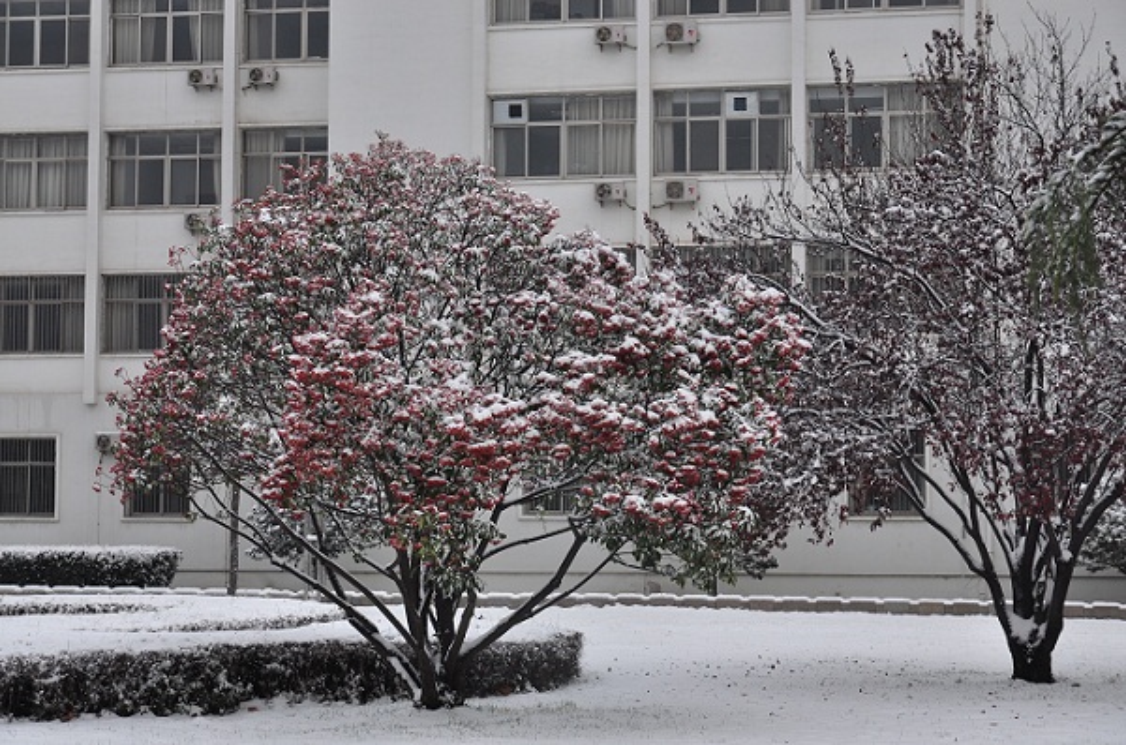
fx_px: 2340
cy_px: 372
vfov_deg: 18.1
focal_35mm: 75
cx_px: 563
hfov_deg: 27.1
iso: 200
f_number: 5
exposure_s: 1/160
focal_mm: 50
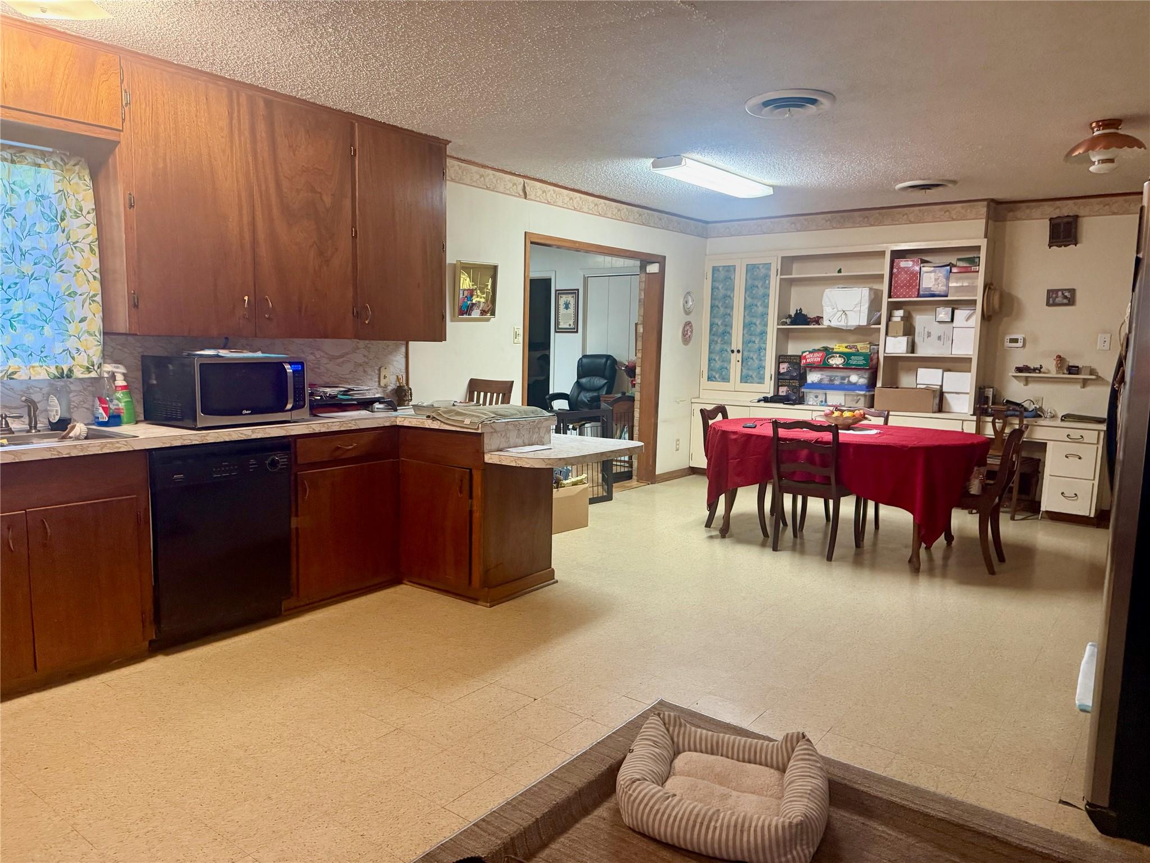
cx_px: 575
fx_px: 797
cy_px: 432
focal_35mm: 24
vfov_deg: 56.8
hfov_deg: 71.6
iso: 500
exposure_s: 1/60
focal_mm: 6.76
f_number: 1.78
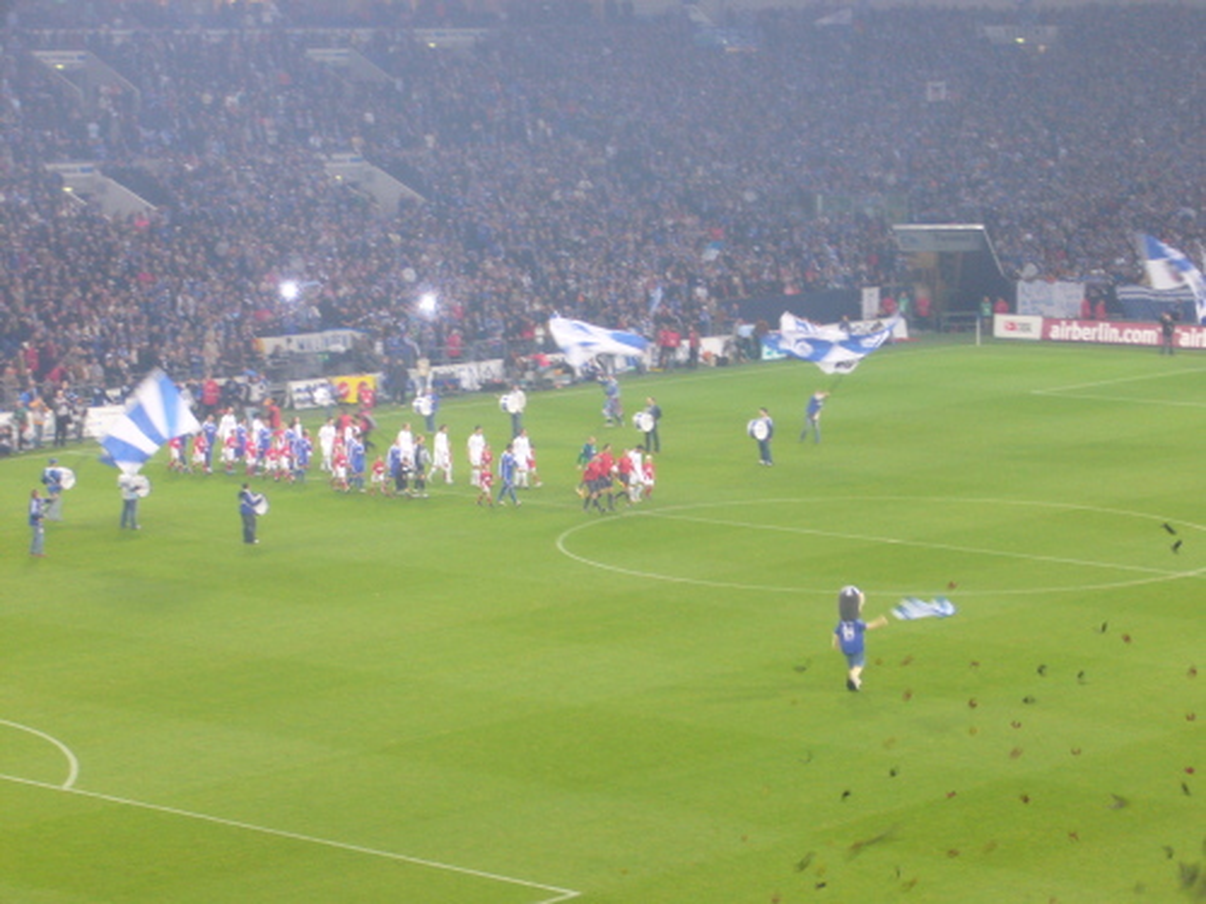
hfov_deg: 18.7
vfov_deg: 14.1
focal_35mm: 105
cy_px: 452
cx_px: 603
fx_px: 3658
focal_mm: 17.4
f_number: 5
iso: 125
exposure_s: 1/15
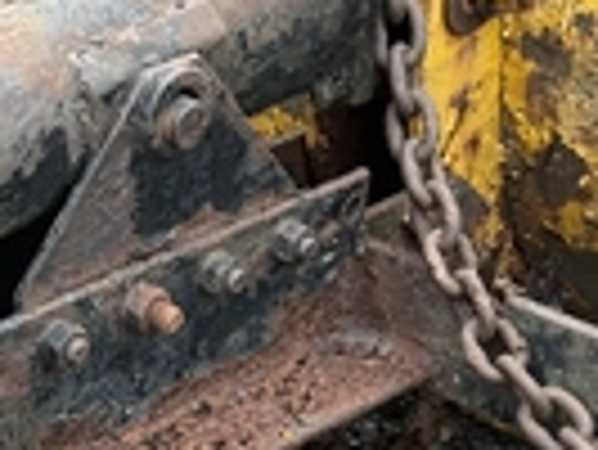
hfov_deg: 21.1
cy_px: 657
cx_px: -103
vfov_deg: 15.7
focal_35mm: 87
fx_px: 1504
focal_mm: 3
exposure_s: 1/122
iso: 25
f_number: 1.8
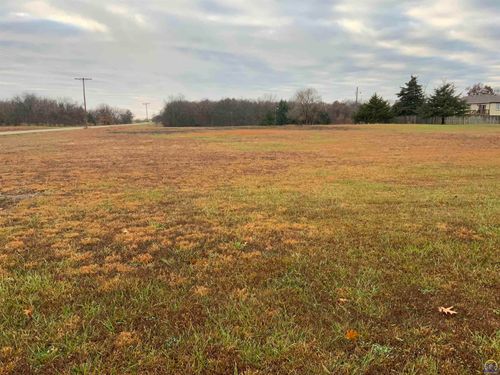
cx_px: 250
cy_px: 188
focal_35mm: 29
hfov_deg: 61.7
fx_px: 419
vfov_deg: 48.2
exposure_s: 1/188
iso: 16
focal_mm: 3
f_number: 1.8
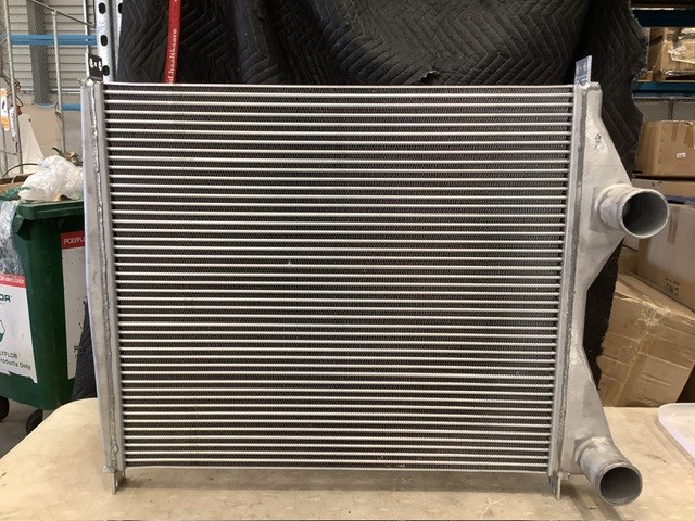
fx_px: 622
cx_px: 348
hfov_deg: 58.4
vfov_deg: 45.4
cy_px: 260
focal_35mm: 31
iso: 125
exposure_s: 1/50
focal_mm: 3.3
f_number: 2.4
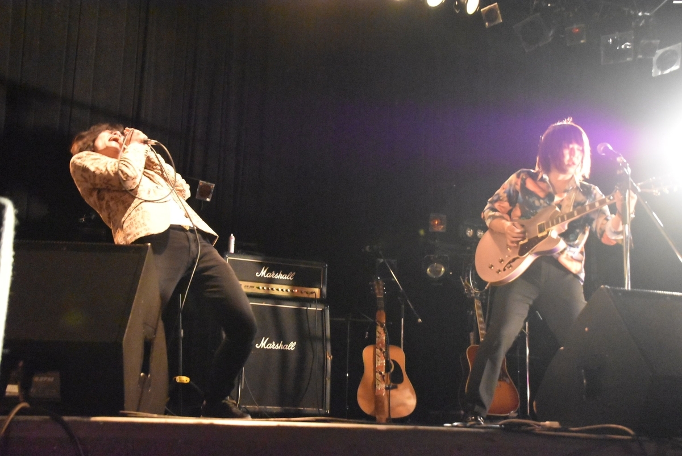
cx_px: 341
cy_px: 228
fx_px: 739
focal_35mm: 39
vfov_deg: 34.3
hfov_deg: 49.5
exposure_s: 1/40
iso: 12800
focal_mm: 26
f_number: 3.8
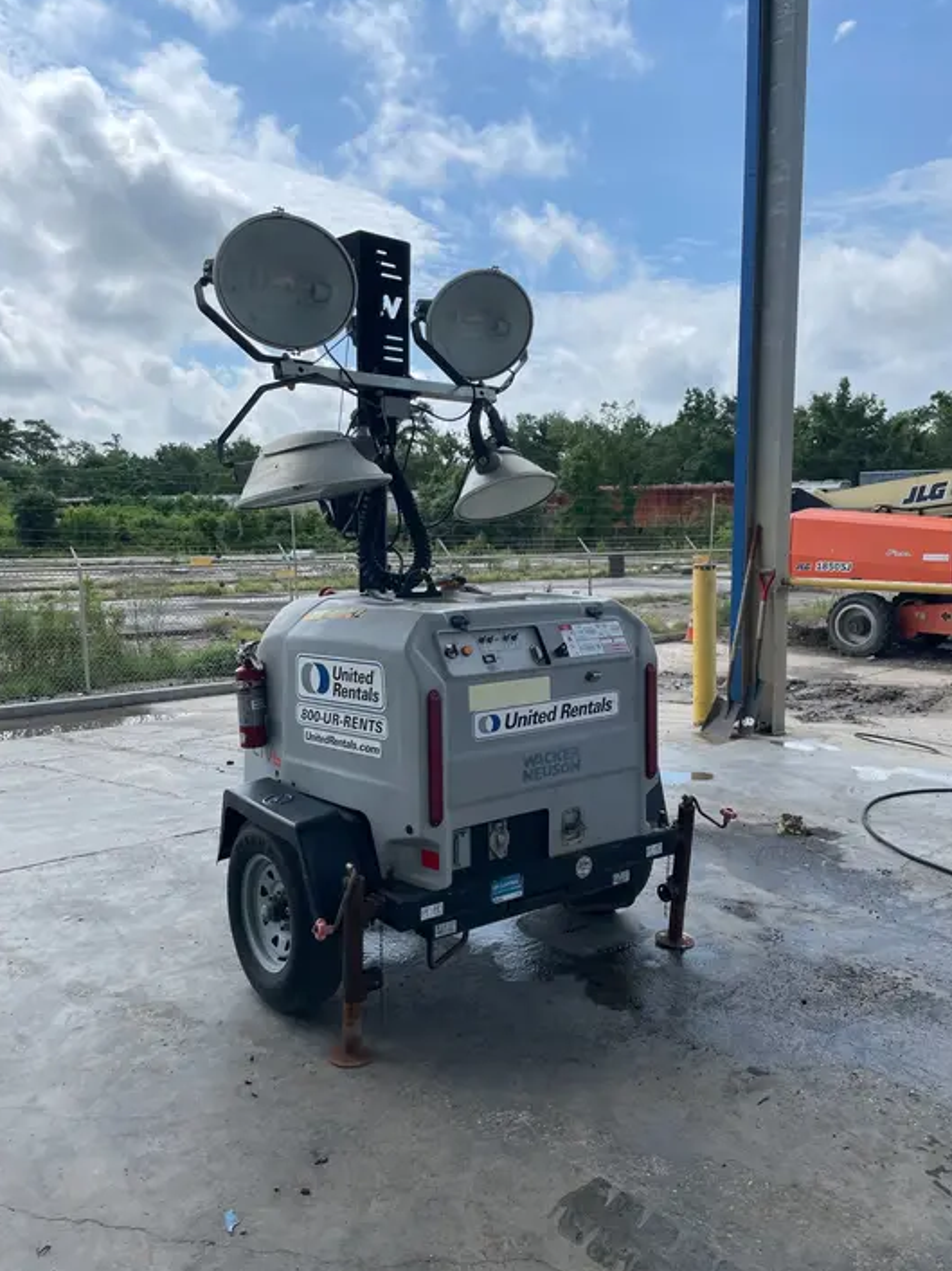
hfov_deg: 51.3
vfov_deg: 65.3
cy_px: 640
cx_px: 488
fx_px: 991
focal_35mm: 27
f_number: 1.6
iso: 32
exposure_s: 1/4292
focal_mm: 4.2
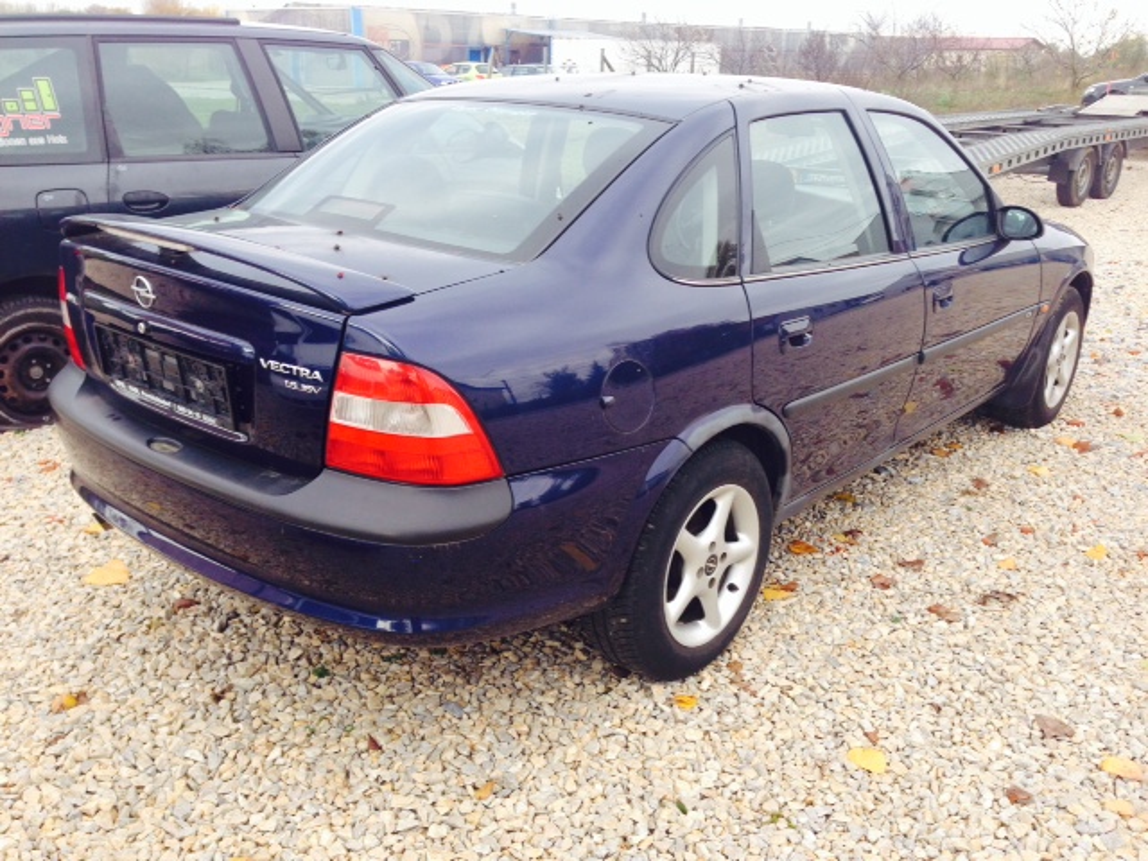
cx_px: 574
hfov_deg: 55.4
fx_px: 1094
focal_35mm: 33
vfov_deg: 42.9
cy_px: 430
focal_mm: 4.12
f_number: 2.4
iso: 50
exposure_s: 1/120
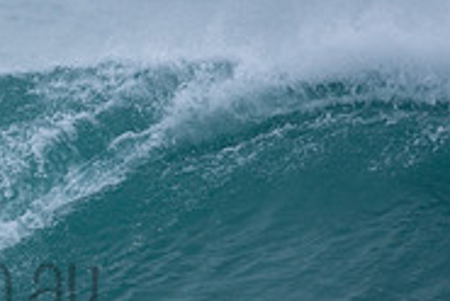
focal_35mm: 2349
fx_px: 29409
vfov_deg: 0.6
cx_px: -158
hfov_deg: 0.9
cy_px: 254
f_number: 5.6
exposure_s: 1/1000
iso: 250
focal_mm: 500
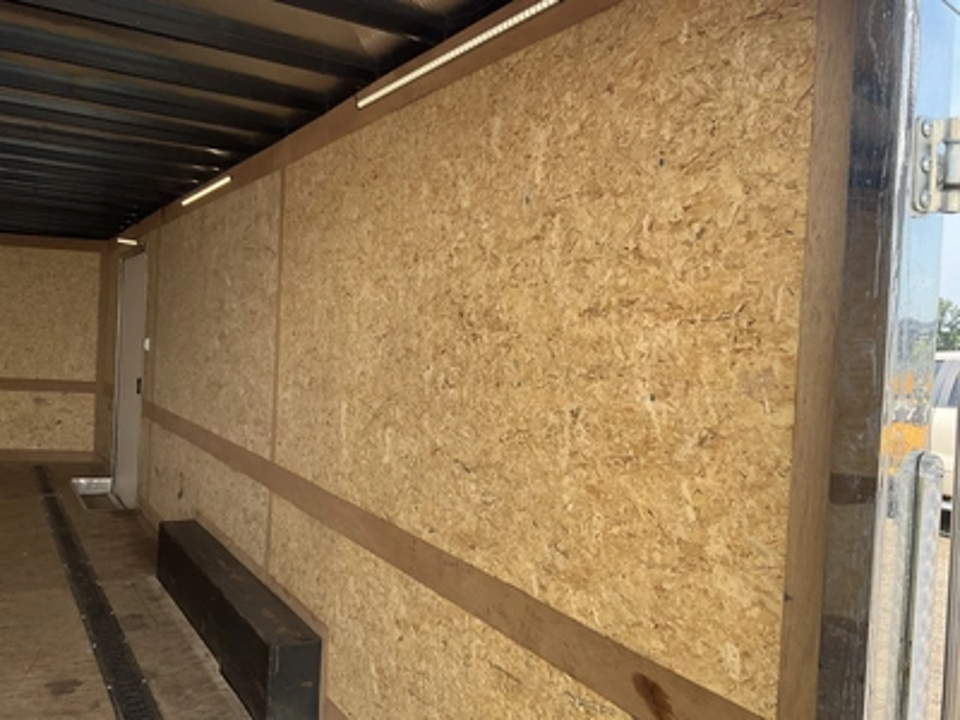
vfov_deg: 48.2
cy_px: 360
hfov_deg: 61.7
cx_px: 480
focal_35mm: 29
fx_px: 804
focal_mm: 3
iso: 25
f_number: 1.8
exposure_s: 1/269
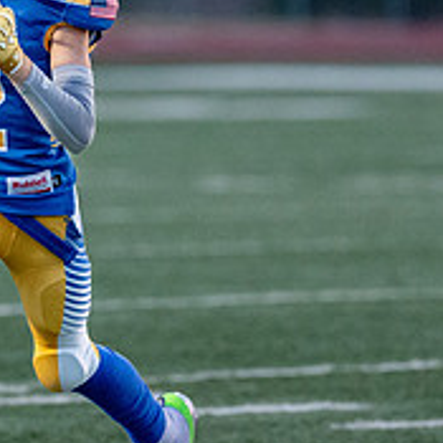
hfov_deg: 2.0
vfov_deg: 2.0
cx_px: 82
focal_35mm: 889
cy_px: 75
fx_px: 12872
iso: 2000
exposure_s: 1/1250
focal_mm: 191
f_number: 2.8
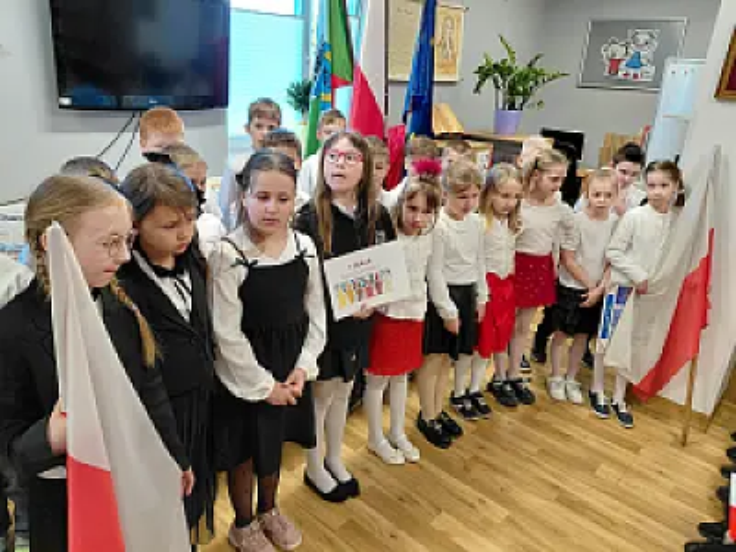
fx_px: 532
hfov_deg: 69.4
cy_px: 276
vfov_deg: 54.9
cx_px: 368
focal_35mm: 25
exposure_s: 1/50.1
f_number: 1.8
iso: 200
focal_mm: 4.69
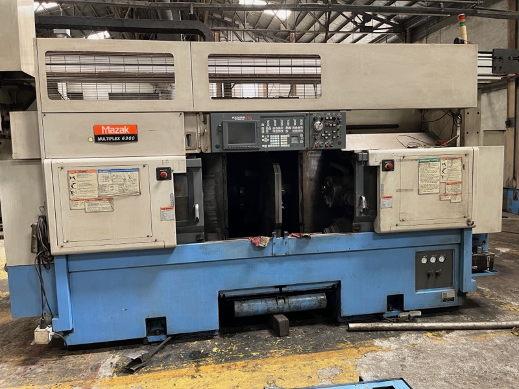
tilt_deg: -6.1
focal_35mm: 26
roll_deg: +1.5
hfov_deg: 67.3
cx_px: 260
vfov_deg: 53.1
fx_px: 390
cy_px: 194
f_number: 1.6
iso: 125
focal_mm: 5.1
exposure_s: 1/61
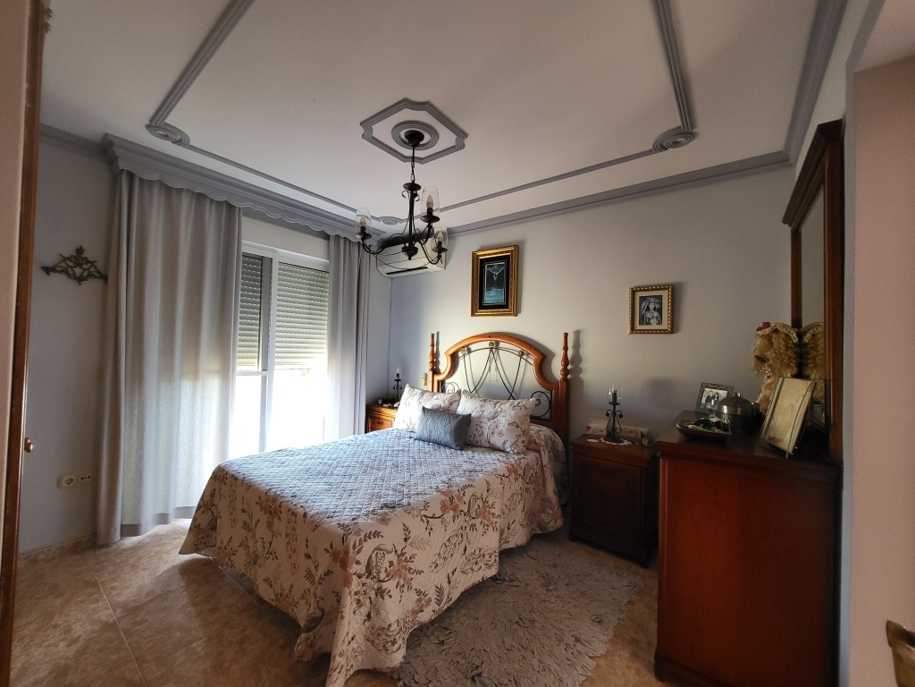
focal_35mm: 13
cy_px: 344
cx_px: 458
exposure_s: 1/50
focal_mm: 1.74
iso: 200
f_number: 2.2
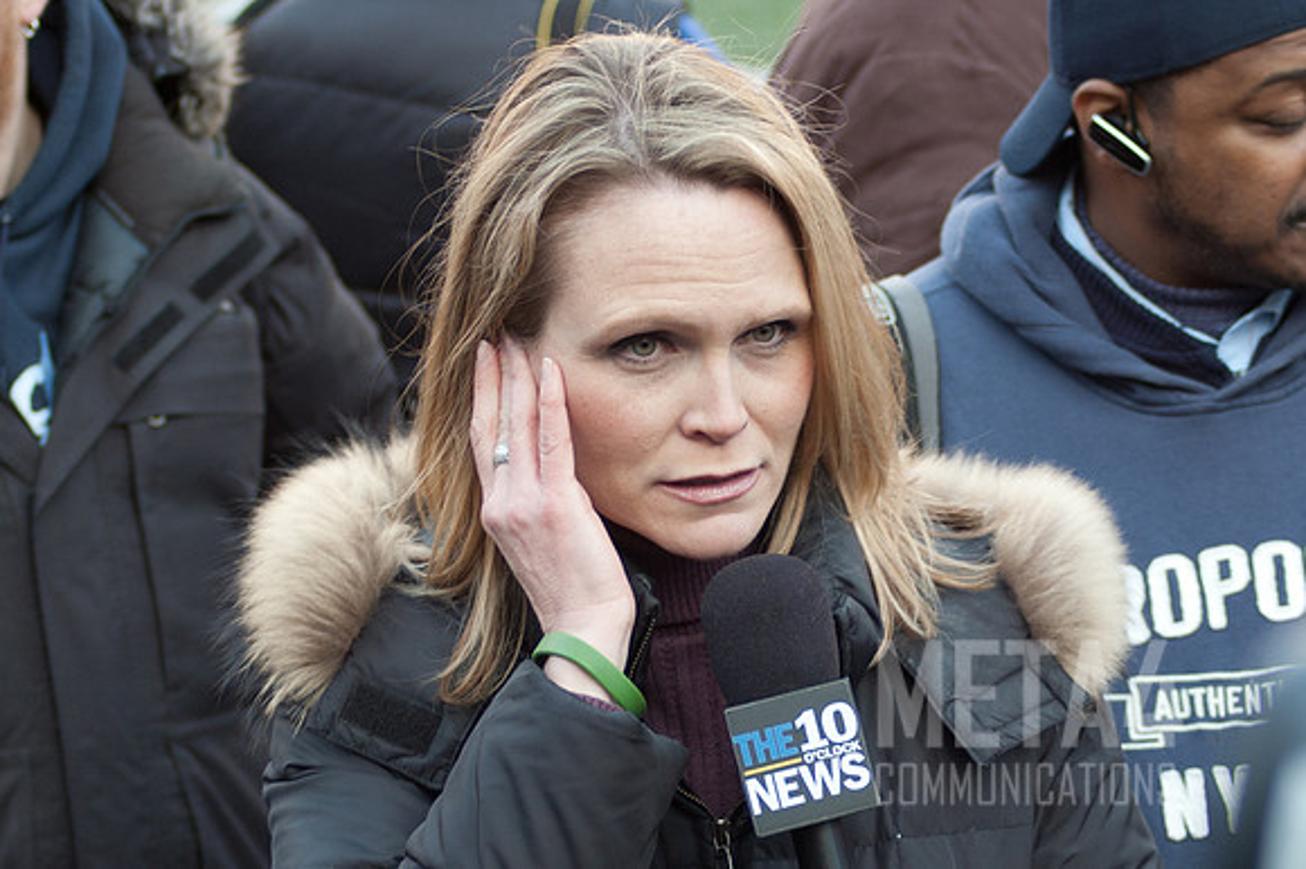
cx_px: 618
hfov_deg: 13.5
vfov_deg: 9.0
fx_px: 5503
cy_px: 562
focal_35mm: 152
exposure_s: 1/100
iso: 320
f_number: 5
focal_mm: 78
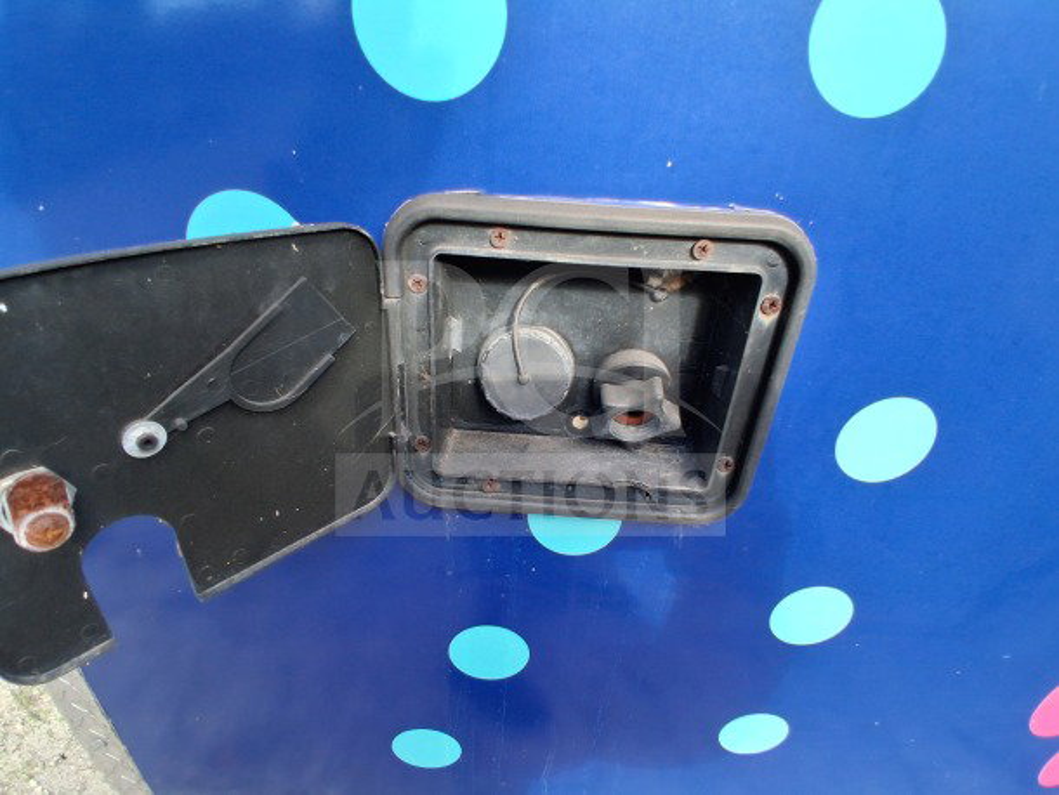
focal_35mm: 17
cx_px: 530
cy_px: 398
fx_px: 520
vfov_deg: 74.8
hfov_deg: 91.0
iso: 50
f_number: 2.2
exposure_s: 1/195
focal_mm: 1.4
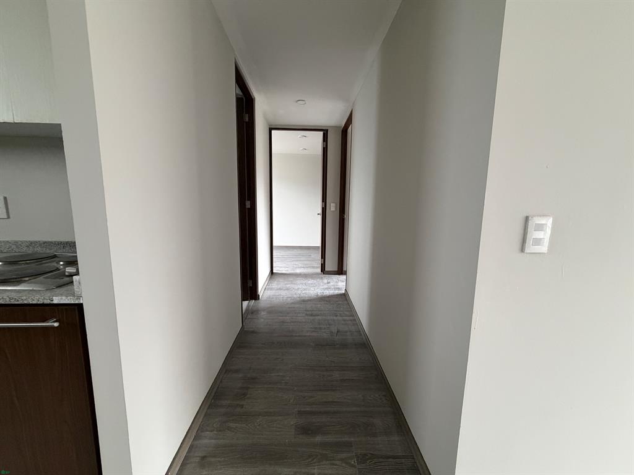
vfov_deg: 85.7
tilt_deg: -7.7
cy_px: 238
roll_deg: -1.0
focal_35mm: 14
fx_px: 256
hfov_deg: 102.1
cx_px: 317
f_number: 2.2
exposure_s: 1/60
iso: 400
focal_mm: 2.22
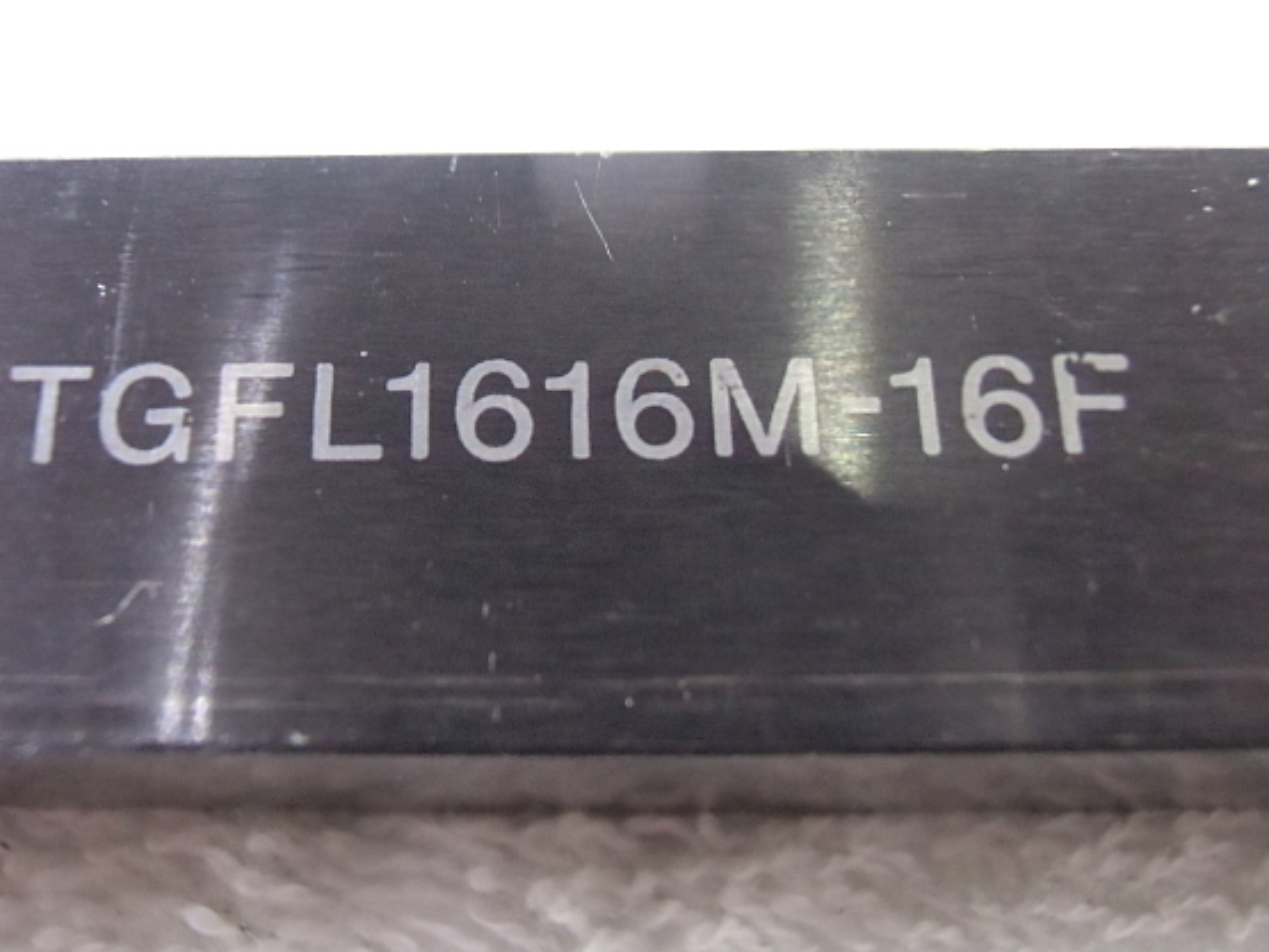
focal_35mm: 38
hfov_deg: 48.8
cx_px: 541
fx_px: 1393
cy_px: 436
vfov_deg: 37.7
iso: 800
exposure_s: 1/30
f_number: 3.7
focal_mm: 5.93
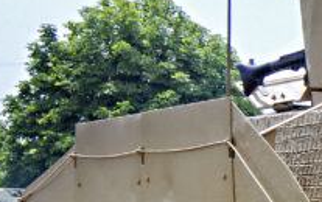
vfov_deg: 7.2
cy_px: 308
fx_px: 1591
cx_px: 723
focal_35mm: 181
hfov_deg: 10.3
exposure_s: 1/250
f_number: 11
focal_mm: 24
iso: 400
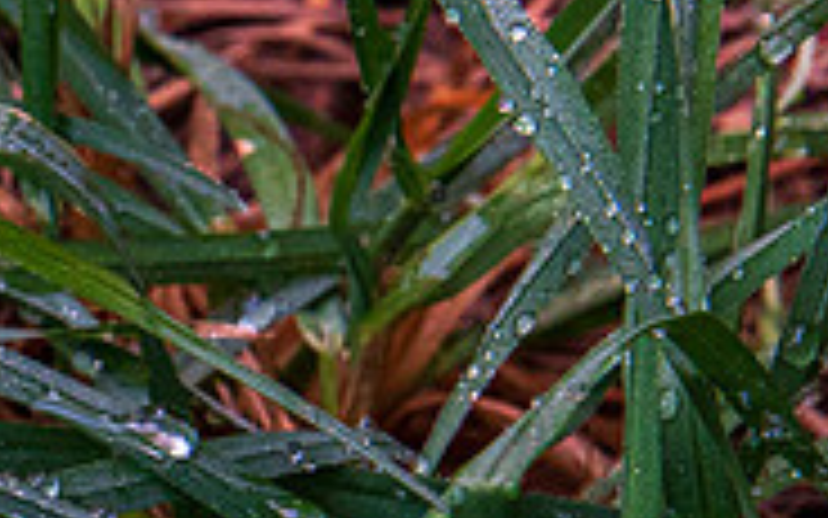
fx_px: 15254
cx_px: -396
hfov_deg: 3.1
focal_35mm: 676
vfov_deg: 1.9
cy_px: 592
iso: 2500
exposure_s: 1/200
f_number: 16
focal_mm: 210
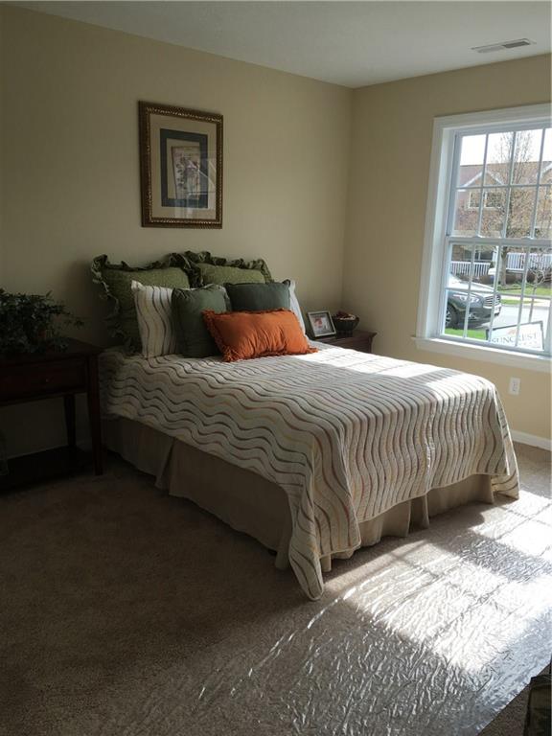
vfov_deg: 61.7
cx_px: 276
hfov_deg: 48.2
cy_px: 368
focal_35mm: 29
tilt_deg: -12.4
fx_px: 617
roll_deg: -1.5
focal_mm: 4.15
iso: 25
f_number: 2.2
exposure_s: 1/238
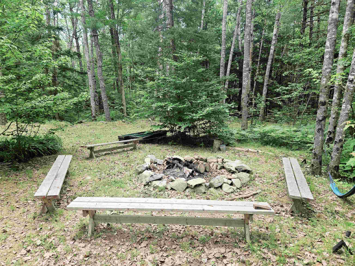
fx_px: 236
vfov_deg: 58.9
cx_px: 178
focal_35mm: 23
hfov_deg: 73.9
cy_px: 133
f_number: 1.8
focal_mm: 5.4
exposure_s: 1/236
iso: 25
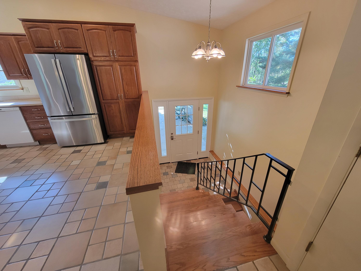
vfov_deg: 89.9
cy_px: 136
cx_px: 180
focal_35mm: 13
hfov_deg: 106.2
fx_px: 136
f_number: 2.2
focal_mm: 2.2
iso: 160
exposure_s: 1/60
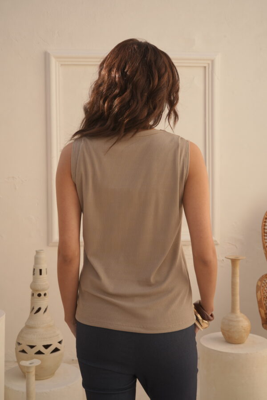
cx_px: 134
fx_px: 556
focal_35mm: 50
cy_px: 200
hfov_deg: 27.0
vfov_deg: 39.6
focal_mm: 50
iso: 200
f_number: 10
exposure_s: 1/125
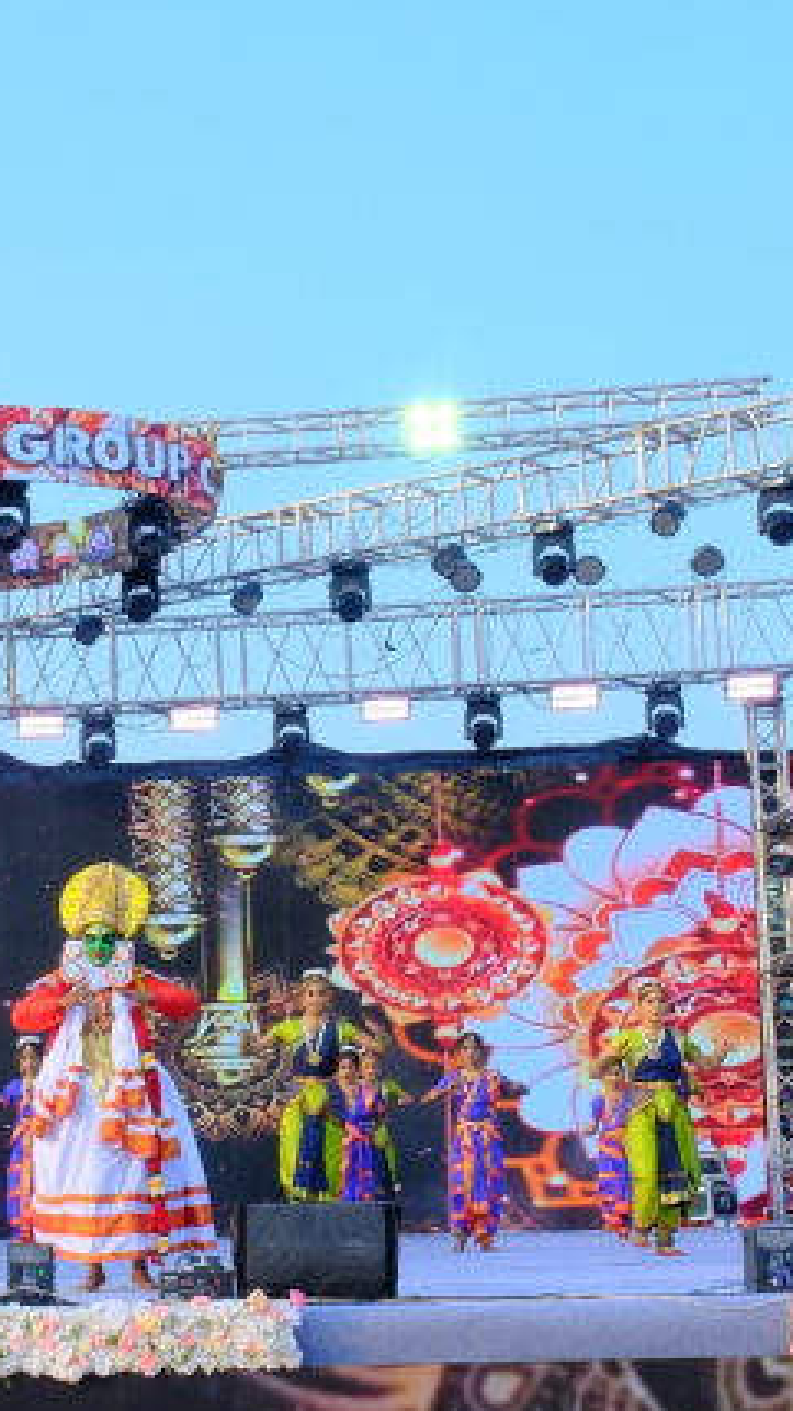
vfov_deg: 32.1
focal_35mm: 65
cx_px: -43
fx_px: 2432
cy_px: 923
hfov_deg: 18.0
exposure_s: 1/60
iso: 1000
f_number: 16
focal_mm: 17
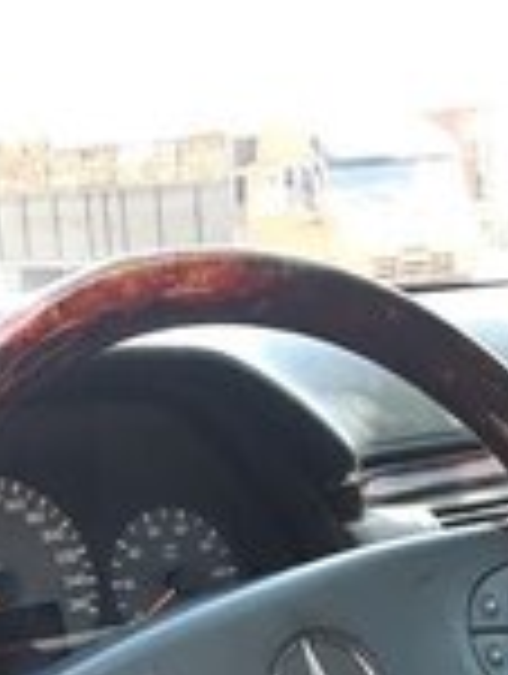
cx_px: 306
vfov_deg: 20.0
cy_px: 900
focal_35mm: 89
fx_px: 1737
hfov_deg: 16.6
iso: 50
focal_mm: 3.71
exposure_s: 1/100
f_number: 1.7
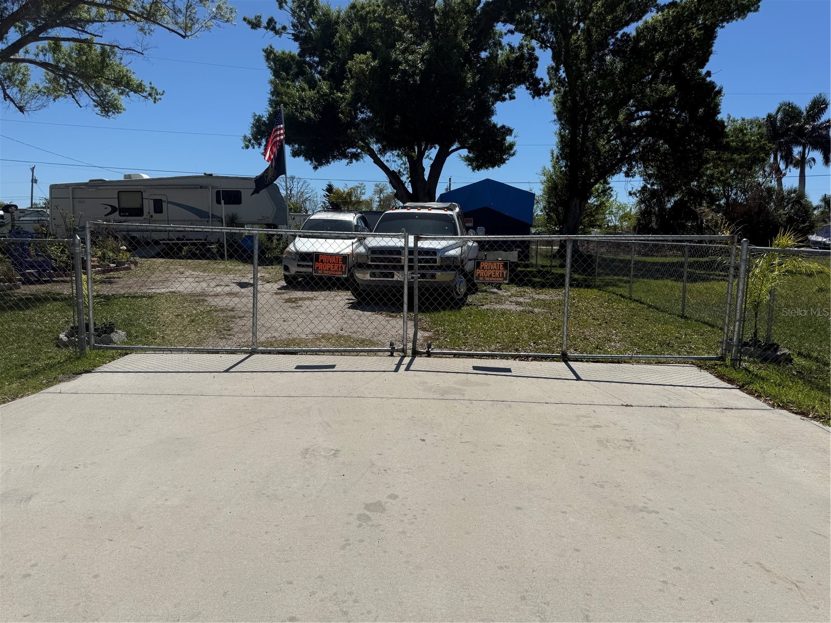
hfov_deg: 71.6
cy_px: 312
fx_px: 576
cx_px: 416
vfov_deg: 56.8
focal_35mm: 24
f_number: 1.78
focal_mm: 6.76
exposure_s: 1/11905
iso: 80
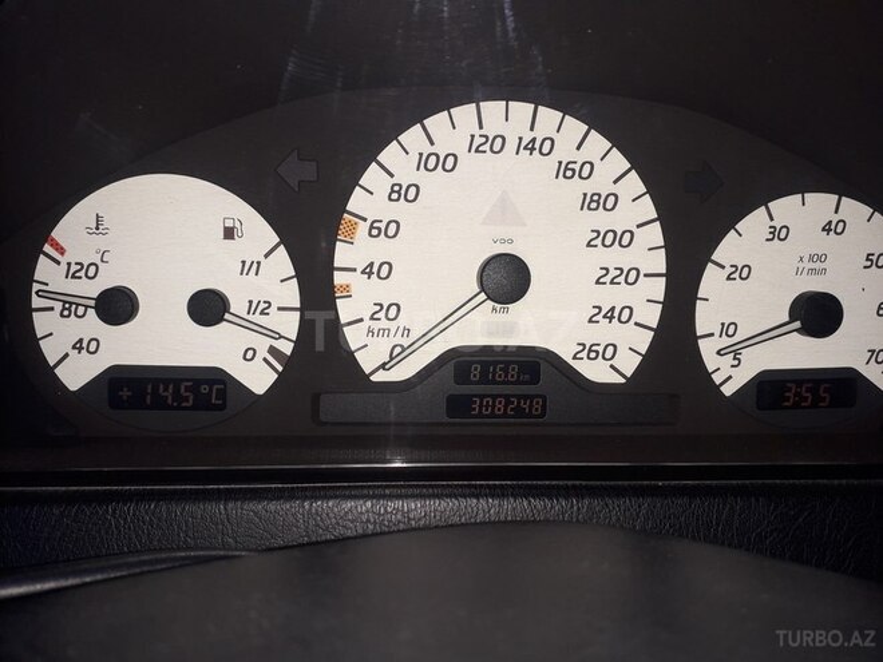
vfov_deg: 51.4
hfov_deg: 65.3
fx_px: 689
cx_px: 442
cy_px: 331
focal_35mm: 27
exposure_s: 1/121
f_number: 1.9
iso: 40
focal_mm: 3.6
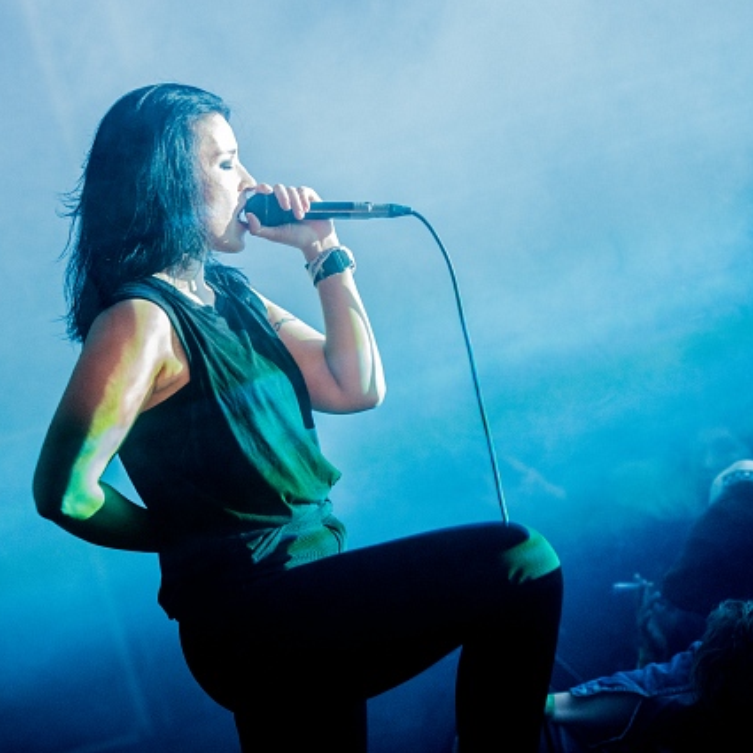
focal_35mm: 118
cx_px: 236
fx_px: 2904
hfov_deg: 14.7
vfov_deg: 14.8
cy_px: 330
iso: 4000
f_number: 2.8
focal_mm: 82
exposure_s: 1/25
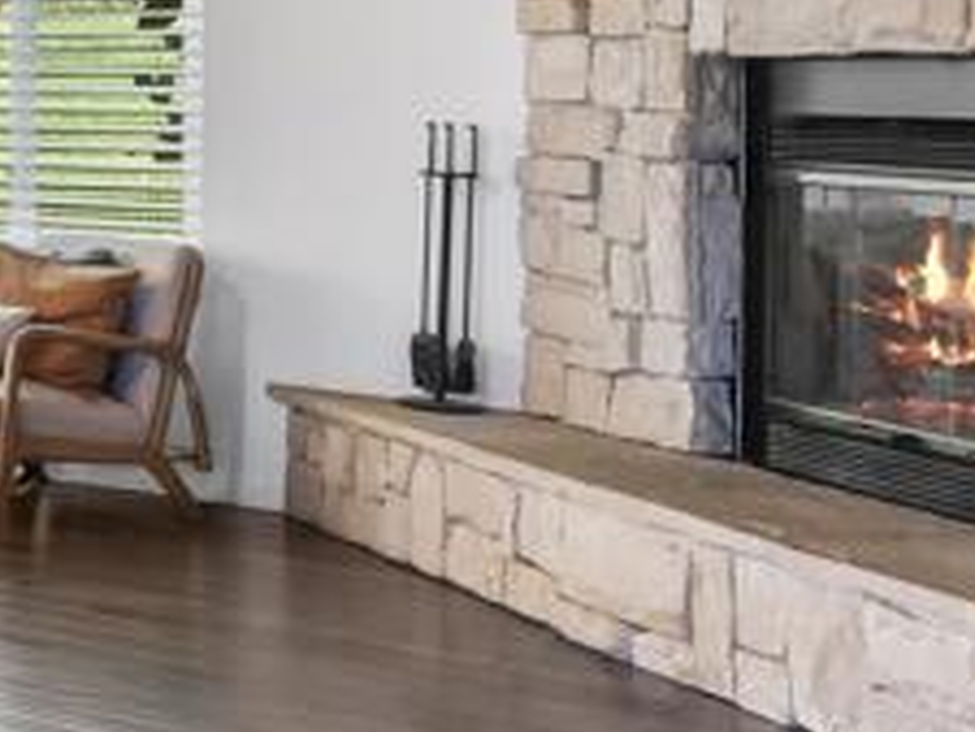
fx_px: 1973
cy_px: 152
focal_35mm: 70
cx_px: -559
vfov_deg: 20.8
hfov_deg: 22.0
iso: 500
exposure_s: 1/2.5
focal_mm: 16
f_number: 8
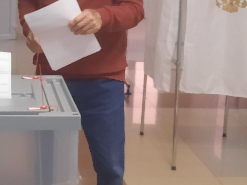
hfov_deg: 20.2
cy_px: 72
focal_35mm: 95
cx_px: 15
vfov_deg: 15.5
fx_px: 678
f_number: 2
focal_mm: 4.6
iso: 400
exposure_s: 1/33
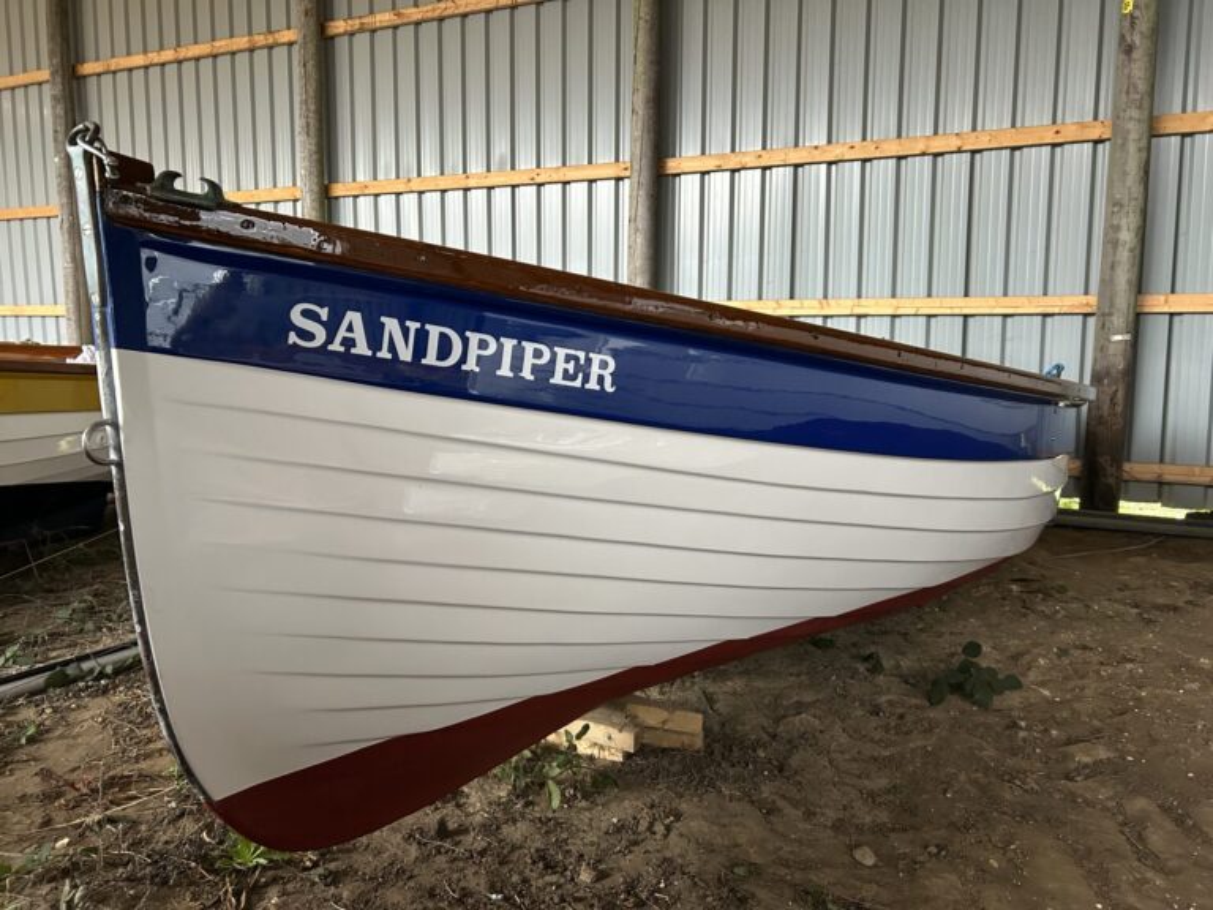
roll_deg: -0.2
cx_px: 606
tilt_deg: -7.2
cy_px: 455
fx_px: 911
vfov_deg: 53.1
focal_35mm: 26
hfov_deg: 67.3
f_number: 1.5
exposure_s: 1/60
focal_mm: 5.7
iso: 400
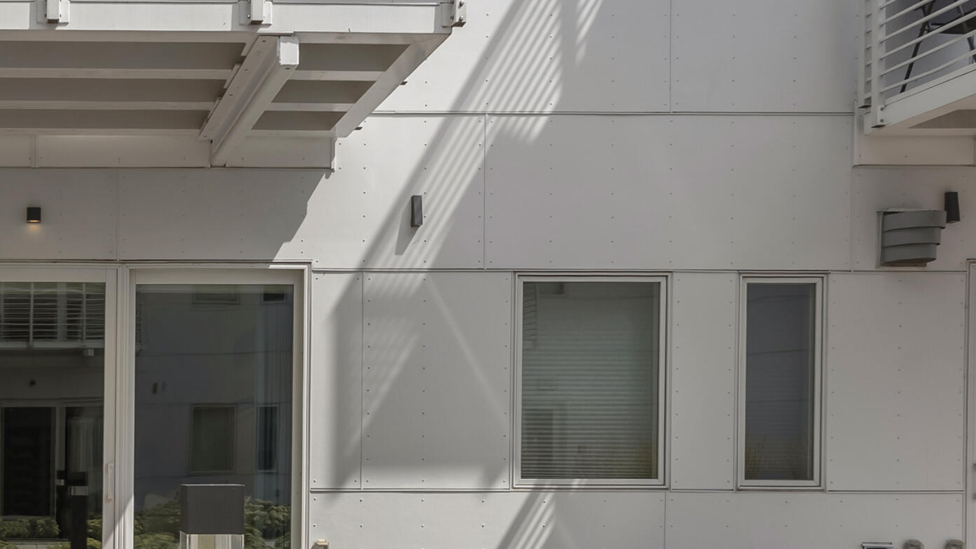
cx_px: 19
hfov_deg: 41.7
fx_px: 1113
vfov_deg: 26.9
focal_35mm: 43
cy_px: 477
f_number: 7.1
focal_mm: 19
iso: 320
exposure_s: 1/800
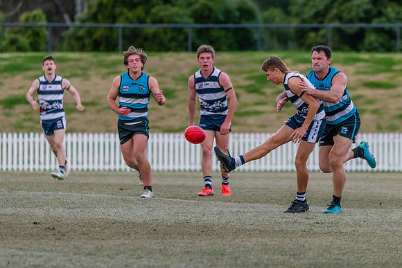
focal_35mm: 503
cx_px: 213
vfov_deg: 2.7
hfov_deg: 4.1
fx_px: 5615
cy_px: 135
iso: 1800
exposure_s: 1/2000
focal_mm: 380
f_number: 6
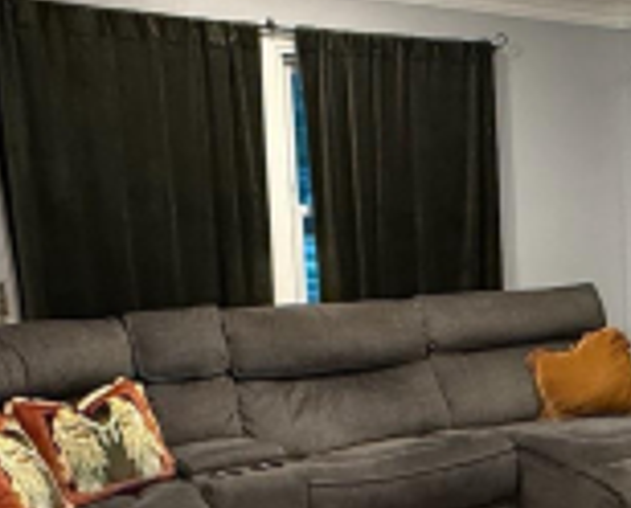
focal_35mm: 59
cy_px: 340
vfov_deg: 25.8
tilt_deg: -7.4
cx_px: 723
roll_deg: +0.1
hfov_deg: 28.4
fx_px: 1105
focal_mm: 2.22
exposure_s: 1/60
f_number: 2.2
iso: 640
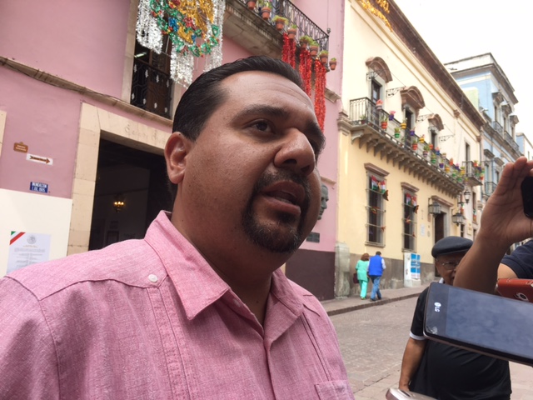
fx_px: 447
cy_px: 200
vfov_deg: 48.2
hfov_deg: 61.7
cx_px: 266
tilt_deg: +9.4
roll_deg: -1.8
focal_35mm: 29
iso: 25
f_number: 2.2
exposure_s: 1/333
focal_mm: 4.15
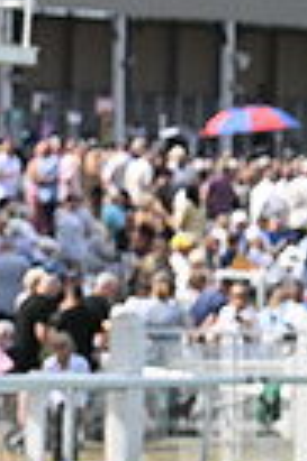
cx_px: -604
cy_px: 517
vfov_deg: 3.6
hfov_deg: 2.4
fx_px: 7335
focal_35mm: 572
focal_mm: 135
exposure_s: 1/1250
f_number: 5.6
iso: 400
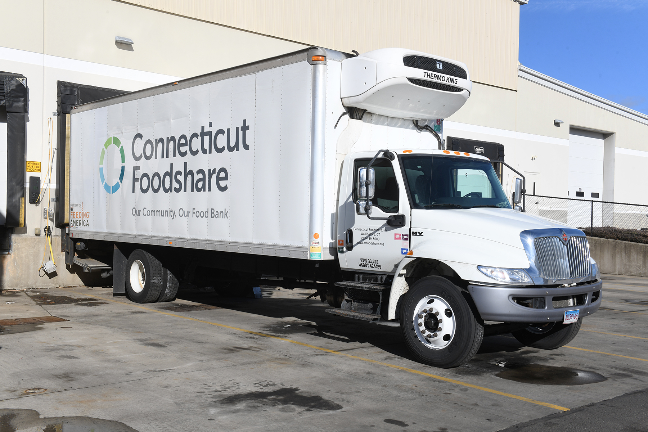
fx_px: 684
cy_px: 216
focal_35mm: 38
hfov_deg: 50.7
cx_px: 324
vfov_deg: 35.1
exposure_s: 1/250
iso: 200
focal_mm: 38
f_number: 8
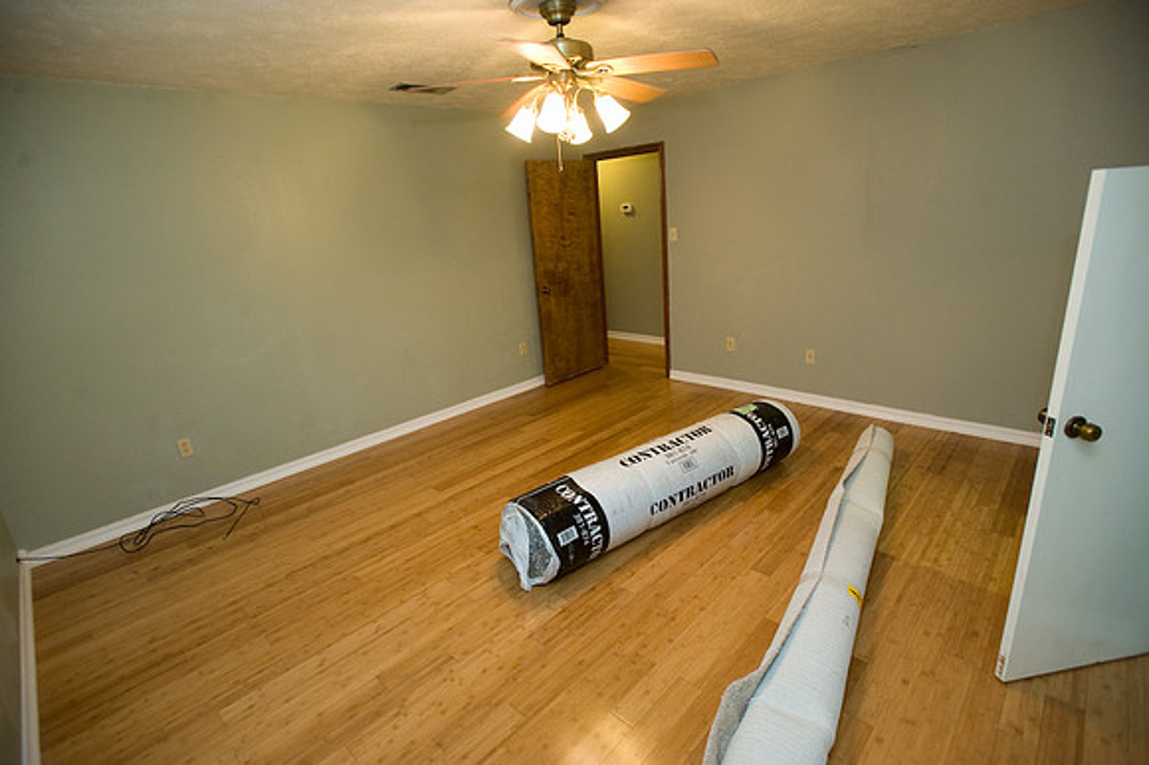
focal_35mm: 17
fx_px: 542
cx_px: 574
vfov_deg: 70.4
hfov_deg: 93.3
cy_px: 382
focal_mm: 17
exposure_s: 1/60
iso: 1250
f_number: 4
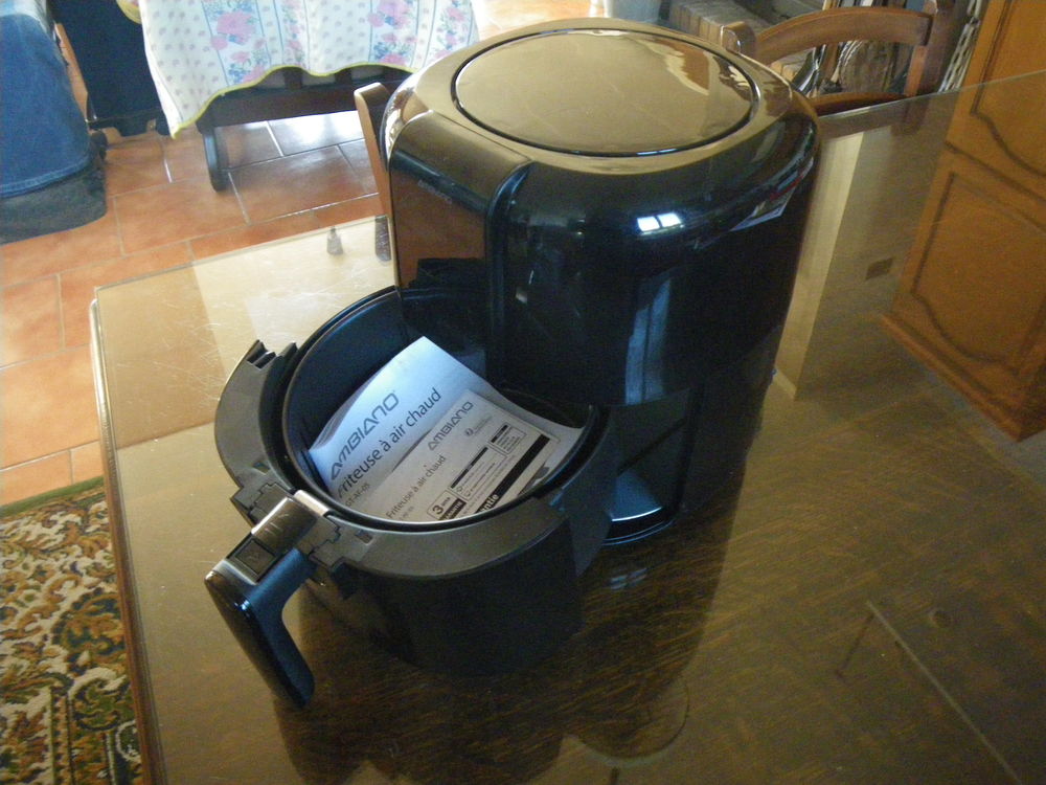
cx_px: 523
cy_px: 392
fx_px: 846
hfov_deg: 63.4
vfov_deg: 49.7
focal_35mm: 28
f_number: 3.5
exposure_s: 1/13
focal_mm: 5
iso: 800
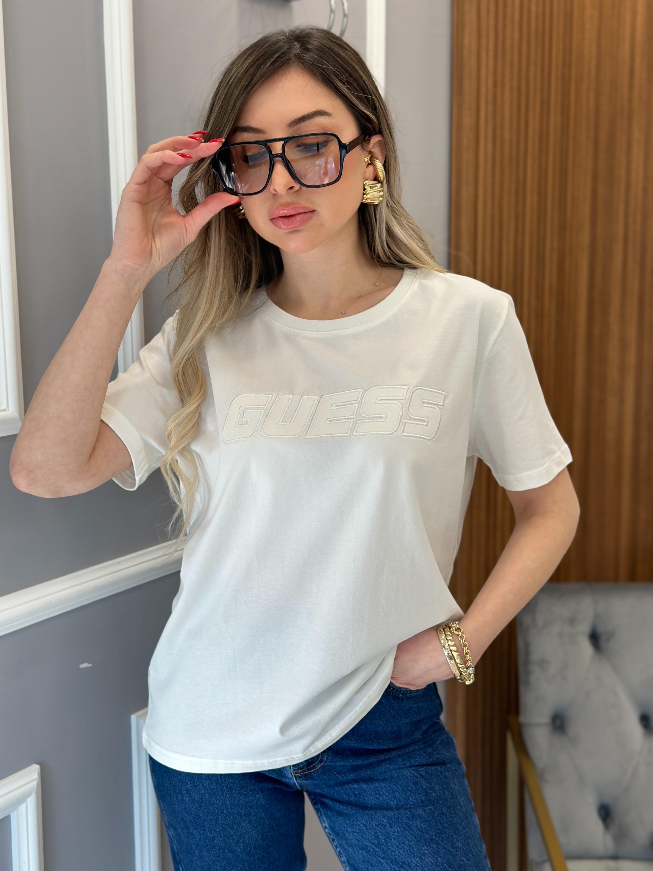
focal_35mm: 48
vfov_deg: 39.7
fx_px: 1207
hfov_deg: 30.3
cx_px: 326
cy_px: 436
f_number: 1.78
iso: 64
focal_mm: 6.86
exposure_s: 1/151
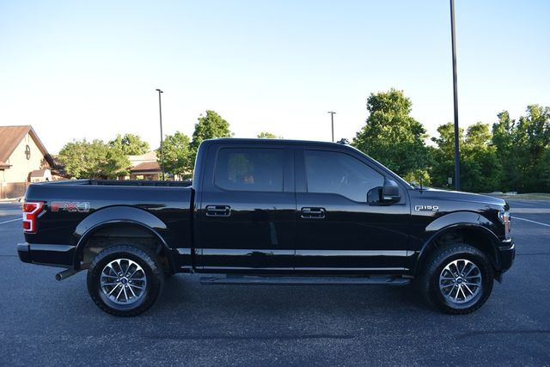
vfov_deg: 48.0
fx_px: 413
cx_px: 275
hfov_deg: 67.4
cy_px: 184
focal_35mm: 27
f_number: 5.6
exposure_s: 1/250
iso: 360
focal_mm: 18
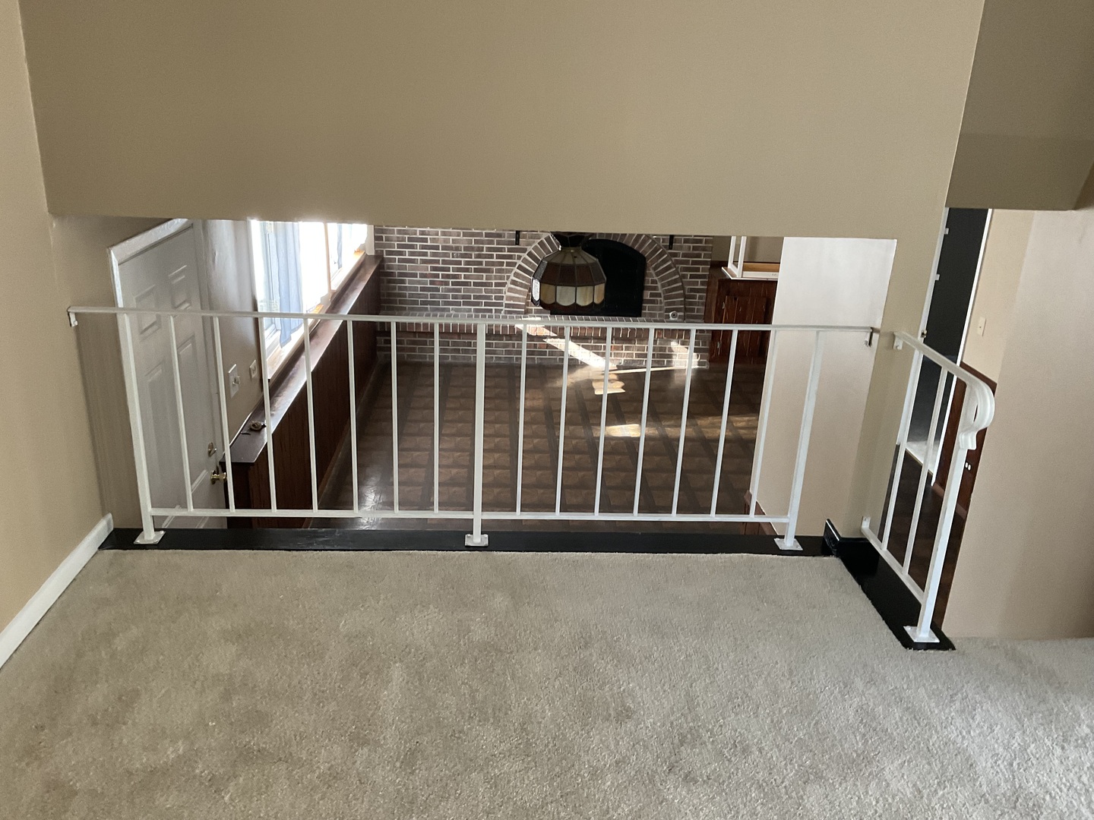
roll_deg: -3.6
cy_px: 410
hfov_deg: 61.7
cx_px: 547
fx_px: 917
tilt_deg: -21.4
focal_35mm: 29
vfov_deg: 48.2
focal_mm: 3
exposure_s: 1/50
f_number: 1.8
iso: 160
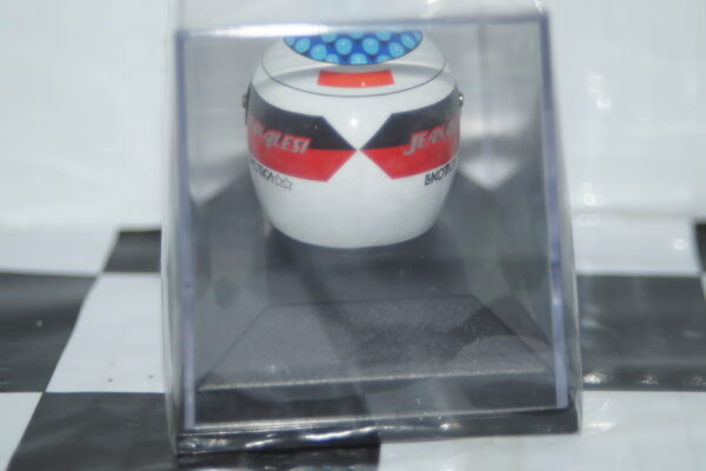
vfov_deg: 11.4
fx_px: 2353
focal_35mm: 120
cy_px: 236
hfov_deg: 17.1
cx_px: 353
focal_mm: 80
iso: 200
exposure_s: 1/60
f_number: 5.6
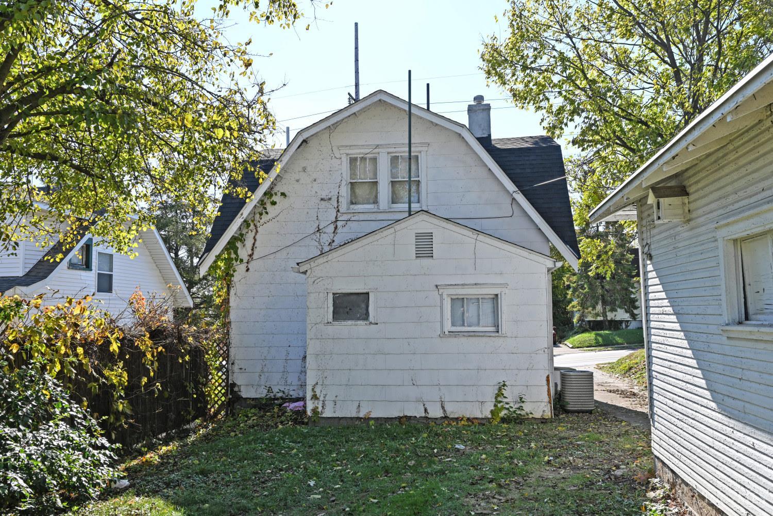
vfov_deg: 43.6
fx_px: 644
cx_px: 386
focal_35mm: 30
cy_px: 258
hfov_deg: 61.9
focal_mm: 30
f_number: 6.3
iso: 100
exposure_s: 1/320
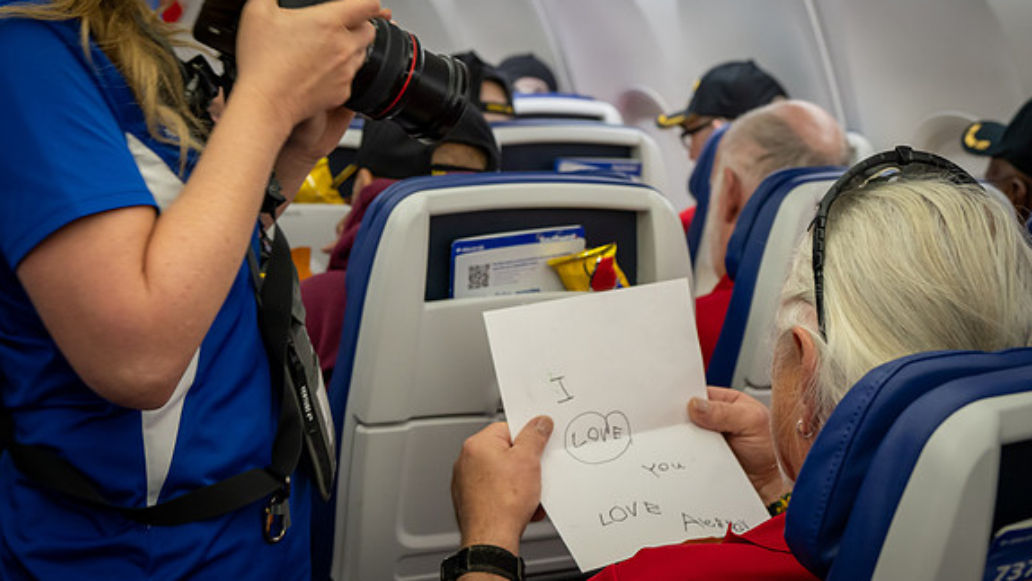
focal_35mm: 55
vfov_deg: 21.8
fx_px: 1505
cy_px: 264
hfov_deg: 37.8
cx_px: 512
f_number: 6.3
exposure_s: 1/60
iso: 5600
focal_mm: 52
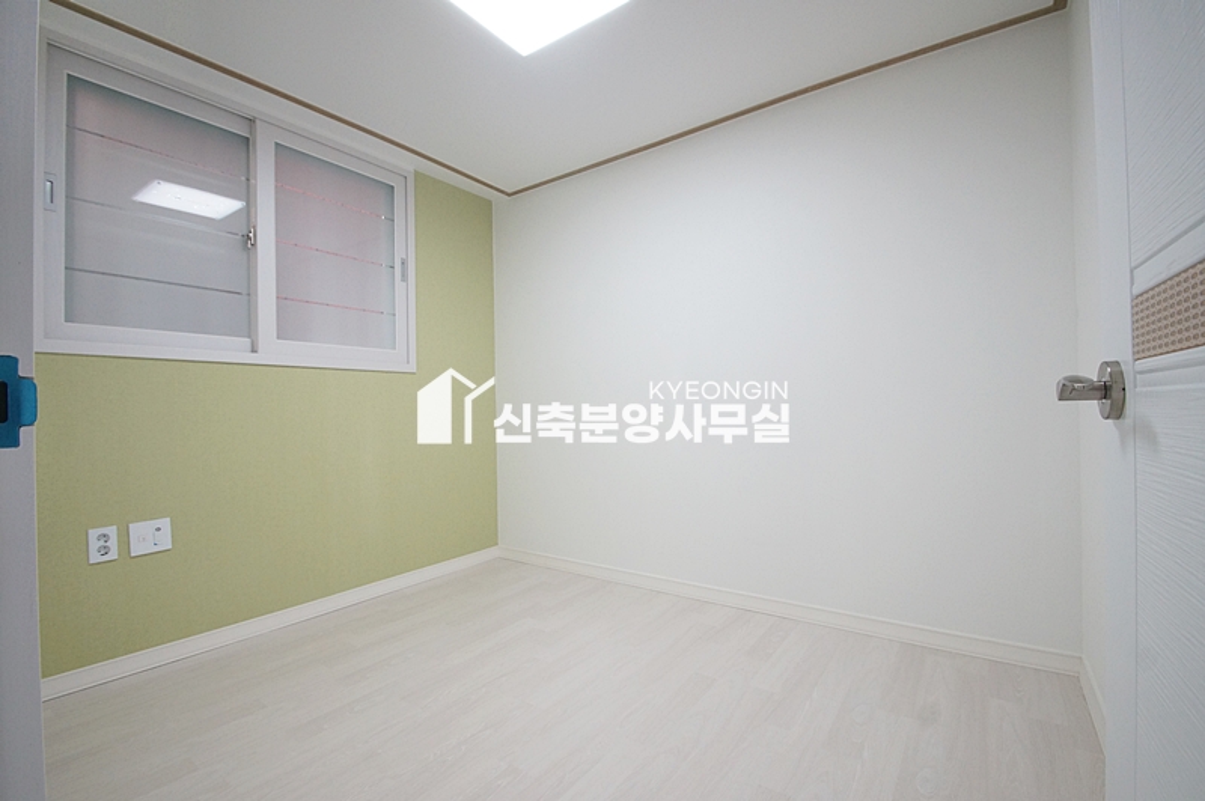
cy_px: 400
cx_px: 602
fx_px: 552
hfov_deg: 95.0
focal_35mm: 16
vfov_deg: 72.0
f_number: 6.3
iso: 800
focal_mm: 11
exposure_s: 1/50
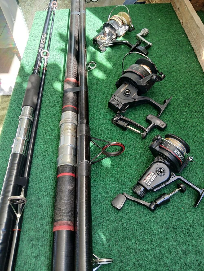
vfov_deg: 67.3
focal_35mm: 26
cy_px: 136
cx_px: 102
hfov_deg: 53.1
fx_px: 204
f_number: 1.8
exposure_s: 1/50
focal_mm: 3.98
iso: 64
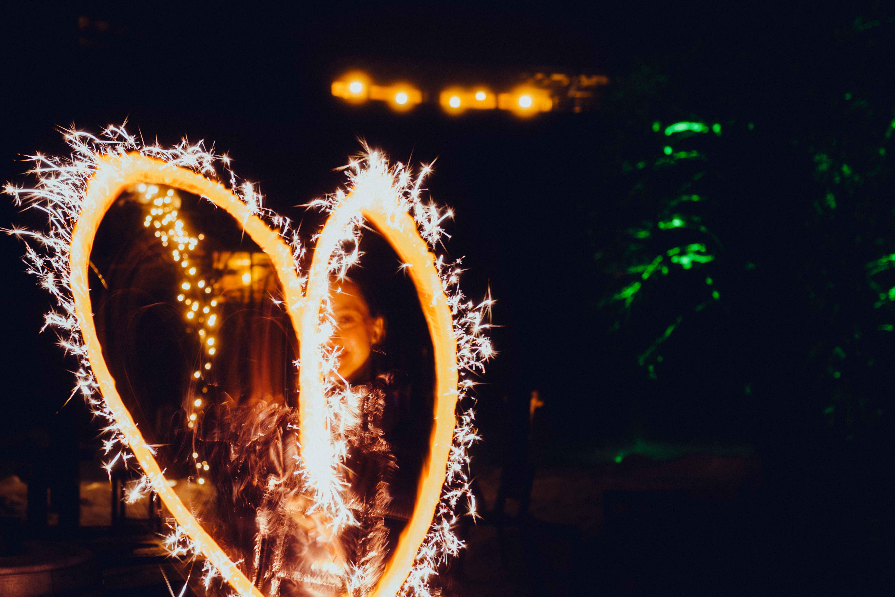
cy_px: 388
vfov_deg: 27.4
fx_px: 1218
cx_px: 291
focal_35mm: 49
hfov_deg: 39.8
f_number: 2.8
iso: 64
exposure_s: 2
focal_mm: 35
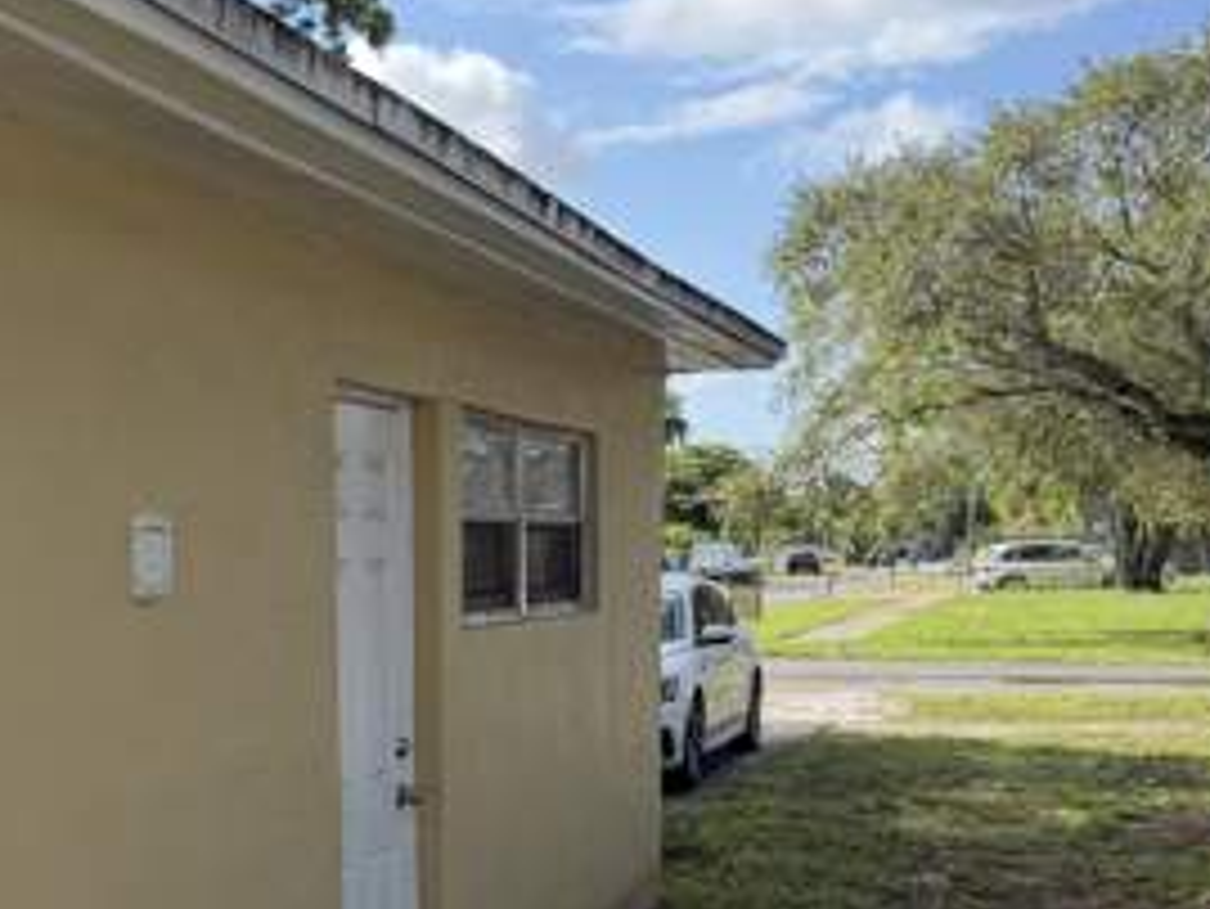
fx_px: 1993
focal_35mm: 57
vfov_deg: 25.3
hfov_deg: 32.6
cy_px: 702
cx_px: 198
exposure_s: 1/2110
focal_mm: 6.76
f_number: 1.78
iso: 100
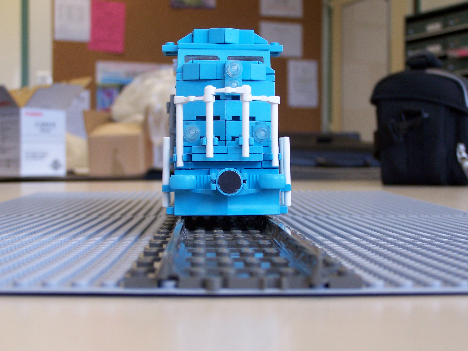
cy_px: 176
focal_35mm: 67
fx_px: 906
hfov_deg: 29.0
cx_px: 234
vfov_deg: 21.9
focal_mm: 11.1
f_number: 3.2
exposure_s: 1/60
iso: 140
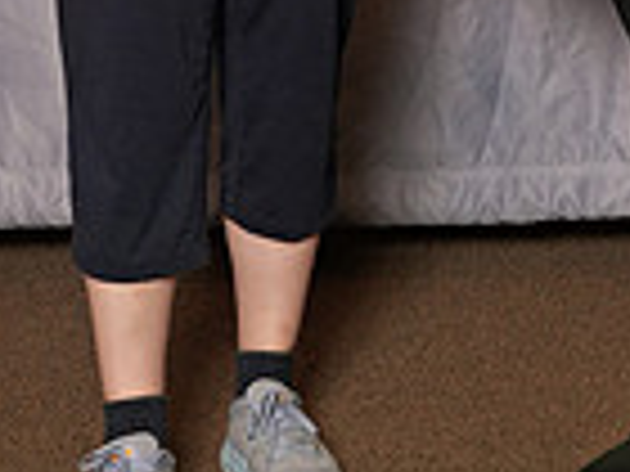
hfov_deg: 13.7
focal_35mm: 144
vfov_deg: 9.7
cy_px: -409
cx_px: 490
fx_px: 2612
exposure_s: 1/125
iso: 800
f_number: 8
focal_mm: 31
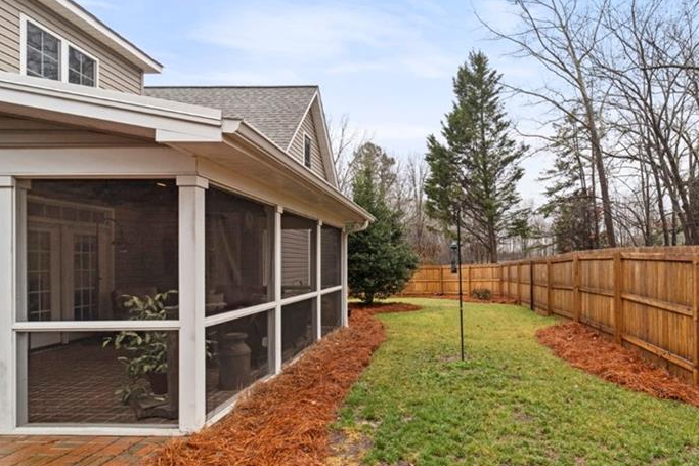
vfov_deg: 59.4
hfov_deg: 79.6
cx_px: 440
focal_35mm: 21
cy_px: 249
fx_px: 408
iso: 500
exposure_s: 1/125
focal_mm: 14
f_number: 7.1
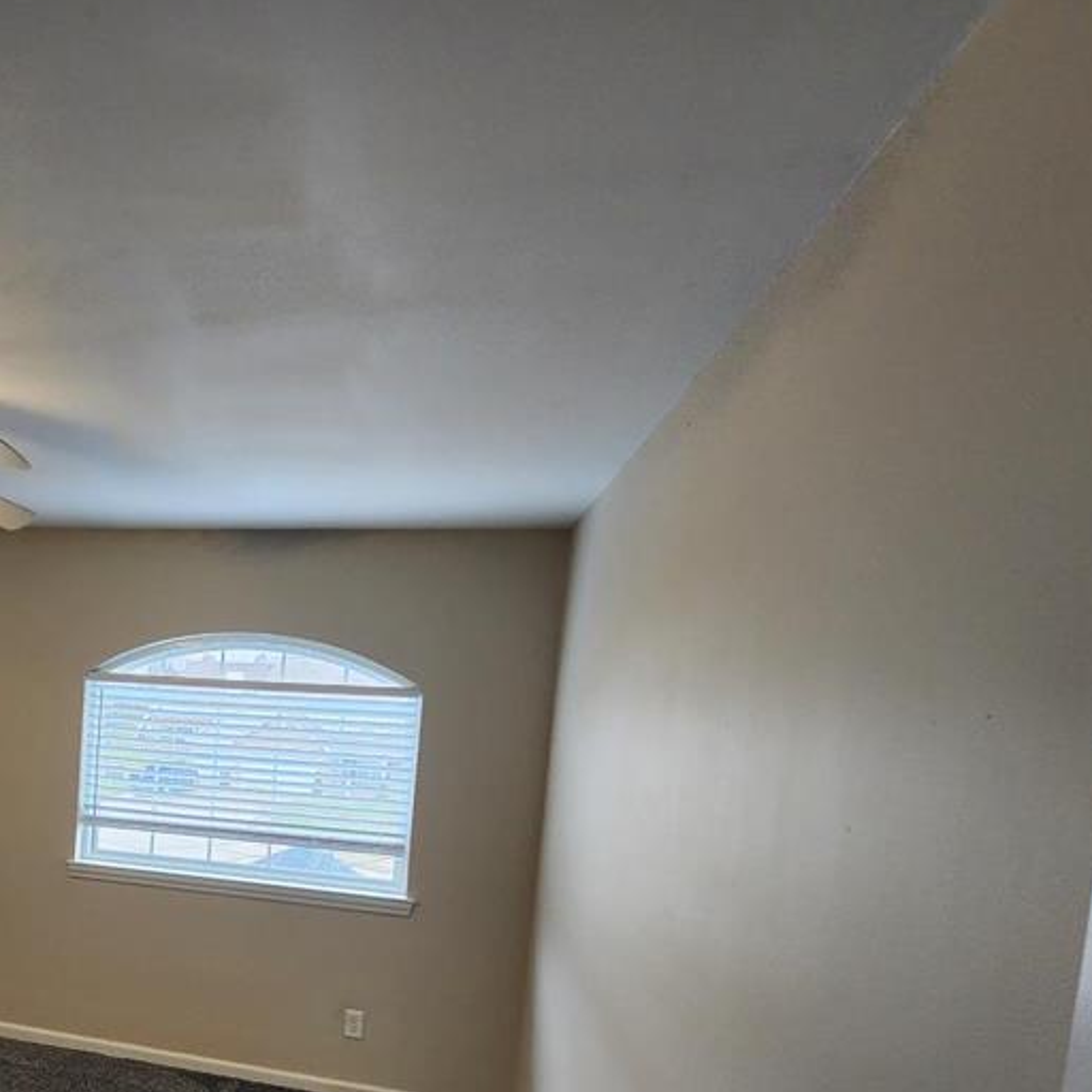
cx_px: 134
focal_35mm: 23
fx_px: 821
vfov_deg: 64.2
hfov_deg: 58.7
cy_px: 785
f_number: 2.2
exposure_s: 1/60
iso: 160
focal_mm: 2.2
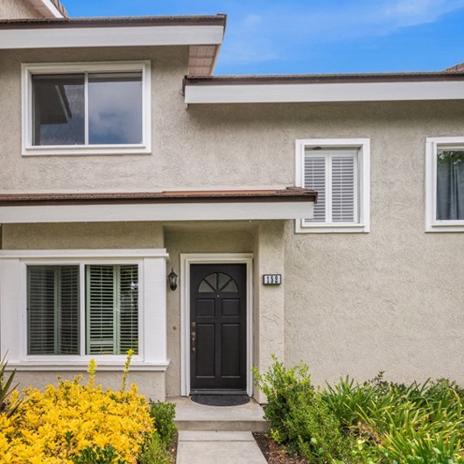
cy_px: 296
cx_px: 174
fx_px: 349
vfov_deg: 66.0
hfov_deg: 66.3
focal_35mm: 23
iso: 100
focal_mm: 14
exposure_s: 1/25
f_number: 20
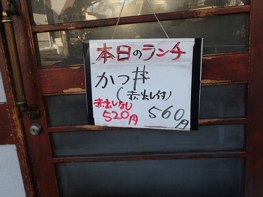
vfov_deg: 46.8
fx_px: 228
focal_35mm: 30
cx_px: 132
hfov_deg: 60.0
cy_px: 98
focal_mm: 5.5
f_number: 3.2
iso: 100
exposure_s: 1/125
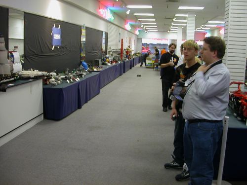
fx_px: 264
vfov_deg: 38.7
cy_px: 92
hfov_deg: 50.1
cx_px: 124
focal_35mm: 37
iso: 100
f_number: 2.7
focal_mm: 5.6
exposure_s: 1/11.2
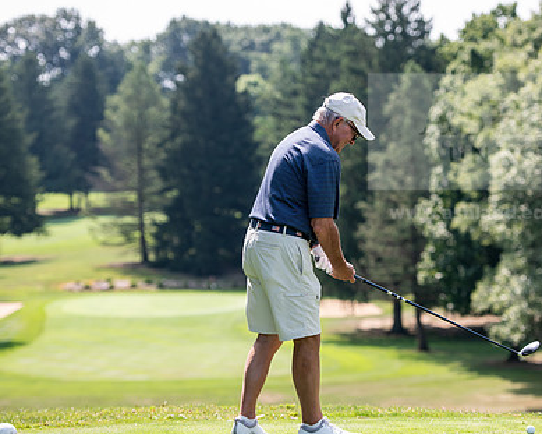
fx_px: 2245
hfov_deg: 13.8
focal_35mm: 140
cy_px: 242
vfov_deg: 11.0
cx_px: 326
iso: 200
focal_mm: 100
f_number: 3.2
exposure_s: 1/1250
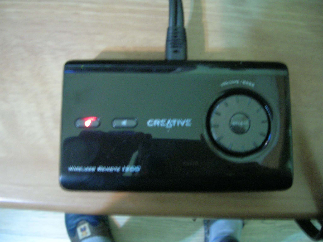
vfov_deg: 40.7
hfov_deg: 52.6
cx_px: 162
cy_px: 121
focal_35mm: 35
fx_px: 327
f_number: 2.8
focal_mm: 5.4
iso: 200
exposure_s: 2
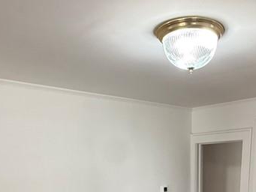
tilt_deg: -16.8
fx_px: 311
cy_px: 276
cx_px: 187
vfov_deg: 26.5
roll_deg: +0.2
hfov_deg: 43.6
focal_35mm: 42
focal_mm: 2.22
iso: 200
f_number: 2.2
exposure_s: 1/60
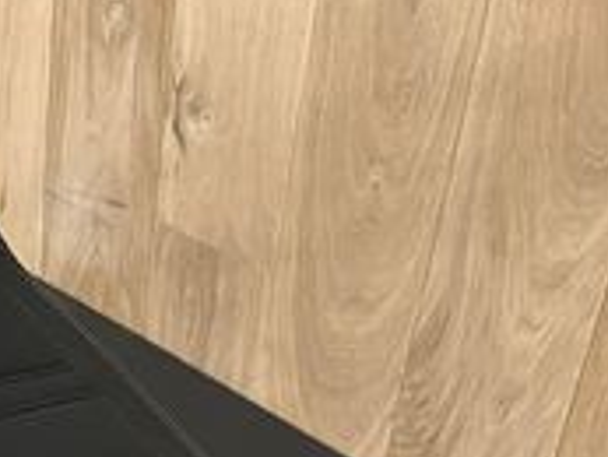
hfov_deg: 18.4
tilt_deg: -40.5
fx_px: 1687
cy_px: 485
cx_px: -264
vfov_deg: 15.1
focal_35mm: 96
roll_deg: +5.1
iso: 640
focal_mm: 5.1
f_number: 1.6
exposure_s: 1/25
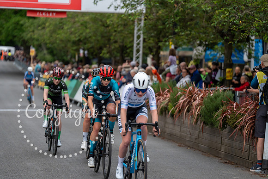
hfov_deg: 15.4
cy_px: 90
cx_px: 134
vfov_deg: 10.3
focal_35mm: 133
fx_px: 990
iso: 1000
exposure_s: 1/800
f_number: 2.8
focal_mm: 133
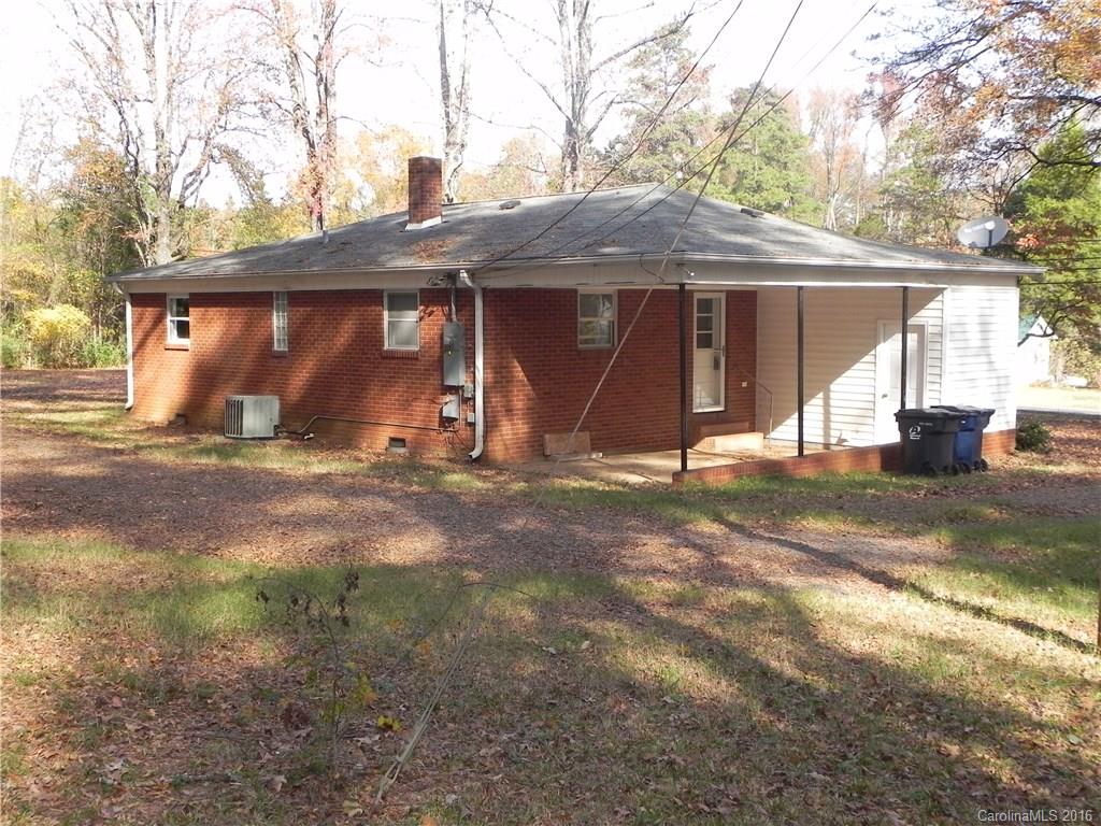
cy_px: 413
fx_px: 1304
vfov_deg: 35.1
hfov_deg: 45.8
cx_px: 550
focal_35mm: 41
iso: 224
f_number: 5
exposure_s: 1/220
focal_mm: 7.3
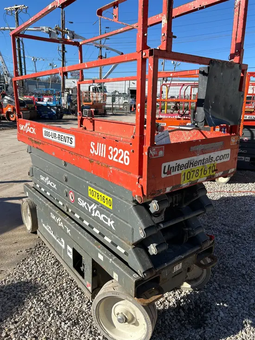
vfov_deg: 67.3
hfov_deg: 53.1
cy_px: 170
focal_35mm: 26
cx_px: 128
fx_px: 255
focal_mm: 5.7
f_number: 1.5
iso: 50
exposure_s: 1/4115
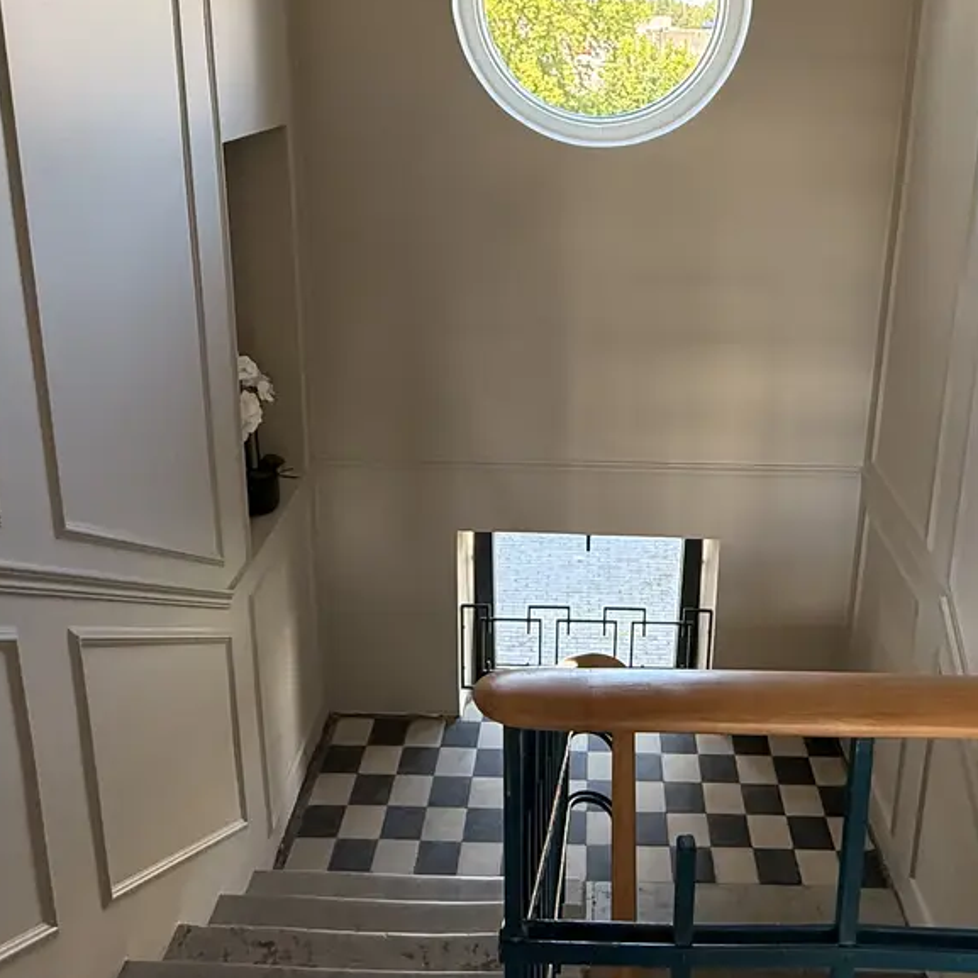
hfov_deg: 53.6
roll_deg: -2.0
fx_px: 959
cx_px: 598
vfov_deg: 52.1
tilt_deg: -13.2
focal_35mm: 30
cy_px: 264
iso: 160
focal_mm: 2.22
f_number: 2.2
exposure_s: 1/99
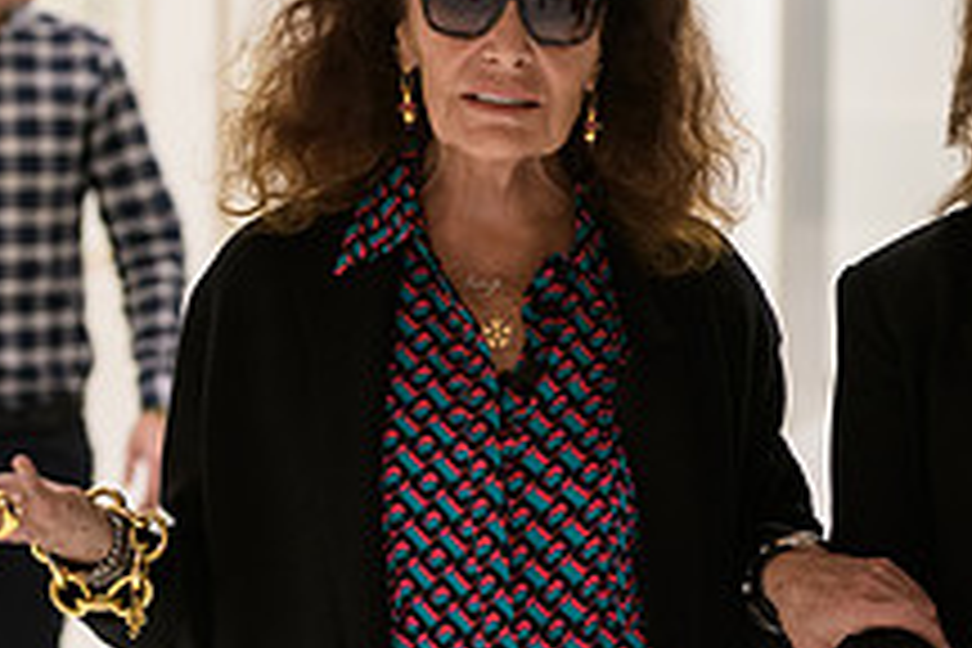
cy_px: 223
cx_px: 585
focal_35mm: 188
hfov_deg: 10.9
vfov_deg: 7.3
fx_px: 5076
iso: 1600
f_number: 3.2
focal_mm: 70
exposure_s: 1/125
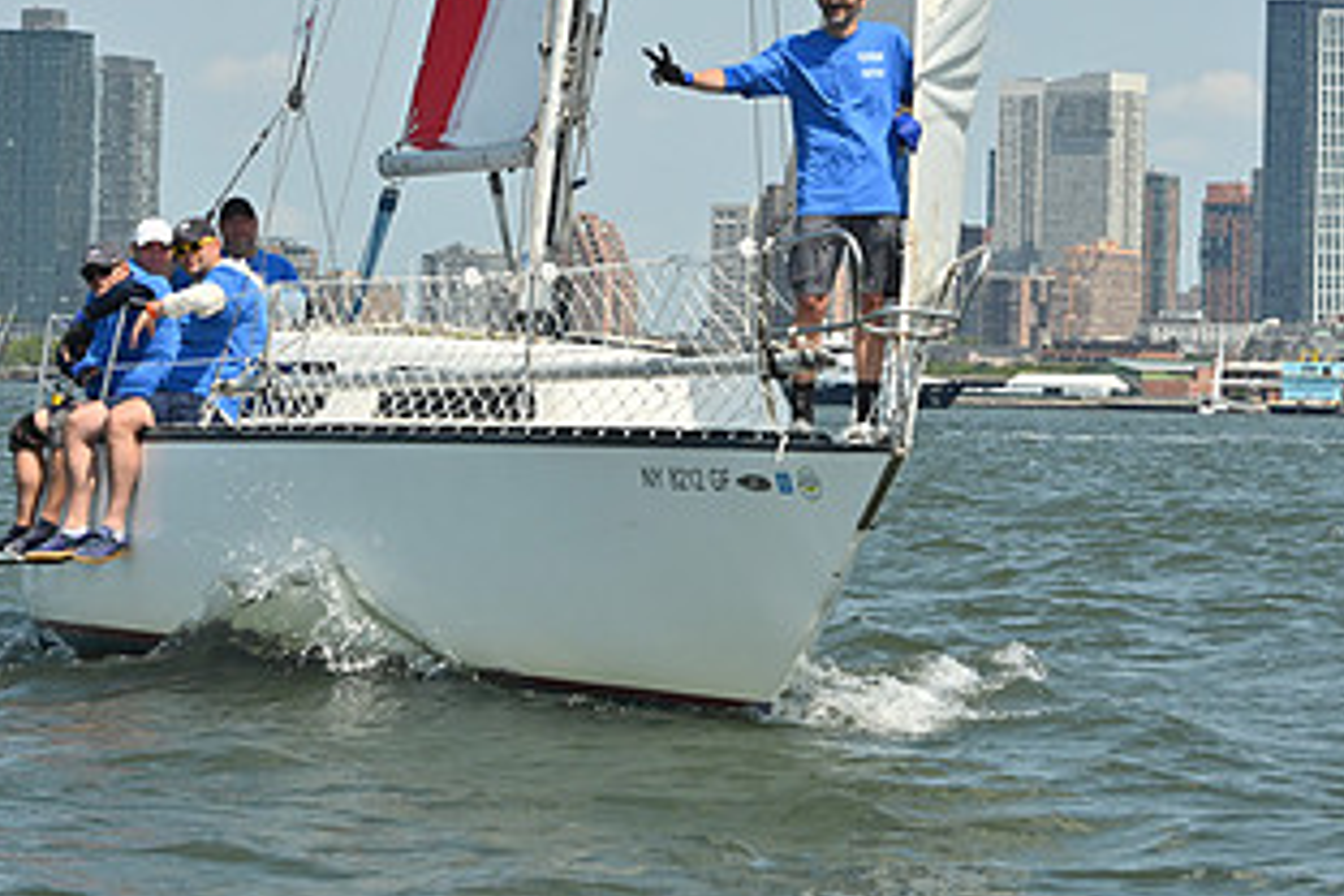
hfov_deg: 12.8
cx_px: 715
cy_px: 179
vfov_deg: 8.6
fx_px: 5973
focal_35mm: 160
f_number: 7.1
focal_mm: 86
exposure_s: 1/1250
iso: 320
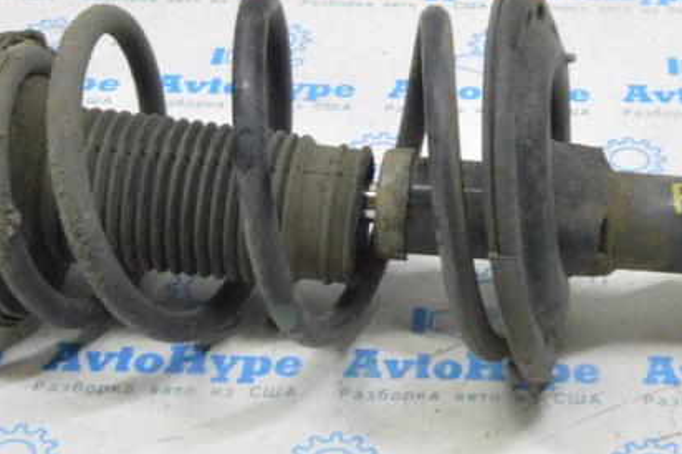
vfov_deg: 16.5
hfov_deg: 24.4
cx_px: 555
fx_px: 1552
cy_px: 67
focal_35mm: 82
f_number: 20
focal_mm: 22
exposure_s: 1/15
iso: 6400
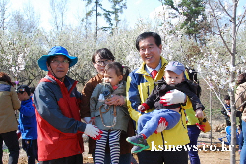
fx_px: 328
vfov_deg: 28.1
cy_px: 82
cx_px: 123
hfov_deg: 41.1
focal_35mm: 48
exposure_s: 1/800
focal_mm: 32
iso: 800
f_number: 8
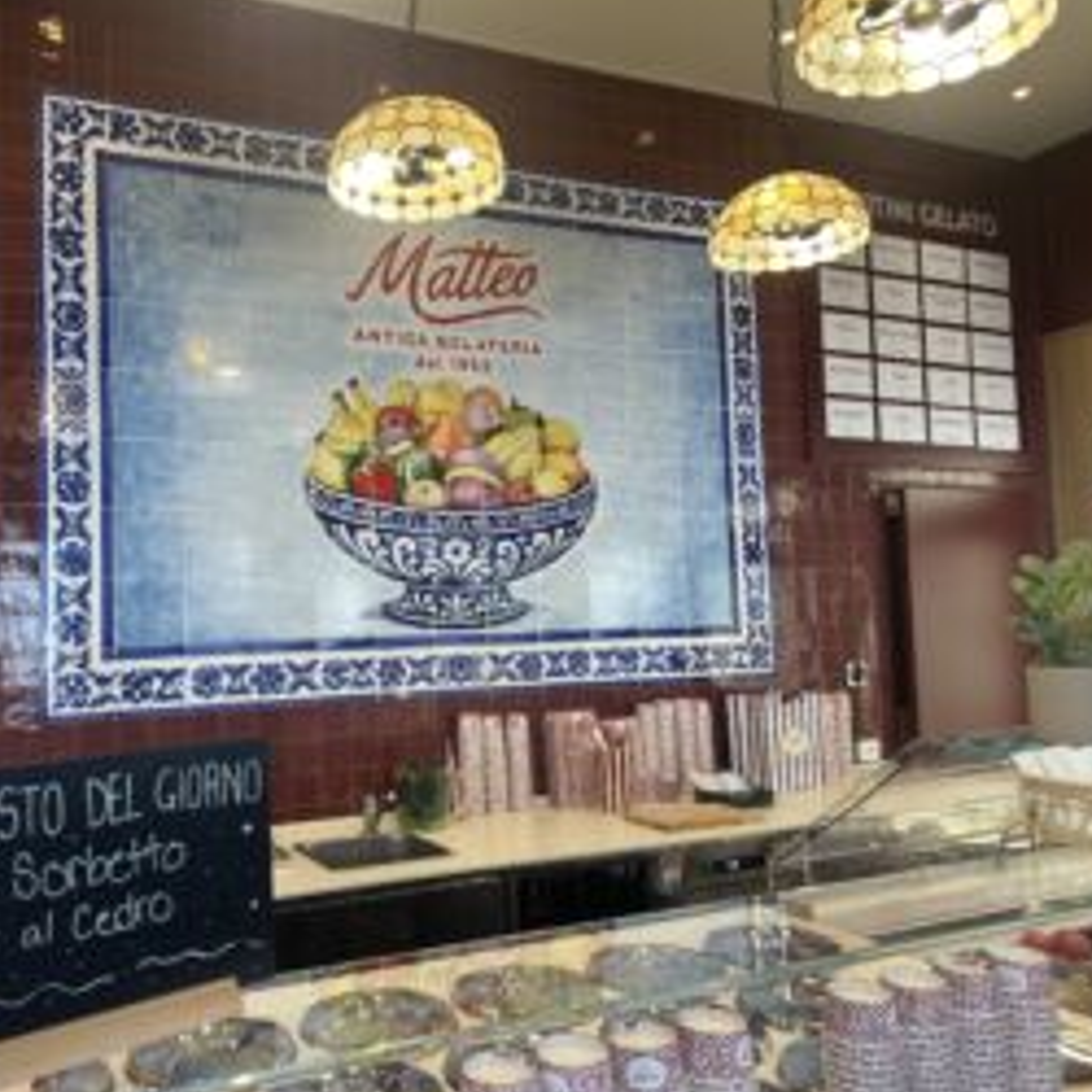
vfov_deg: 55.6
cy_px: 546
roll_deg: +1.1
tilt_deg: +3.9
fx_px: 1035
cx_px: 391
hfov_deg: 54.8
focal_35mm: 29
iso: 64
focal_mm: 6.86
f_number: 1.78
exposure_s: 1/100
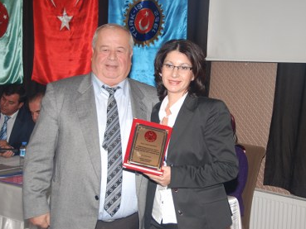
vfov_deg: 25.4
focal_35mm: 58
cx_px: 168
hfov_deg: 33.4
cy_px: 113
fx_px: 509
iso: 200
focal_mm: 35
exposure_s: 1/60
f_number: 4.2
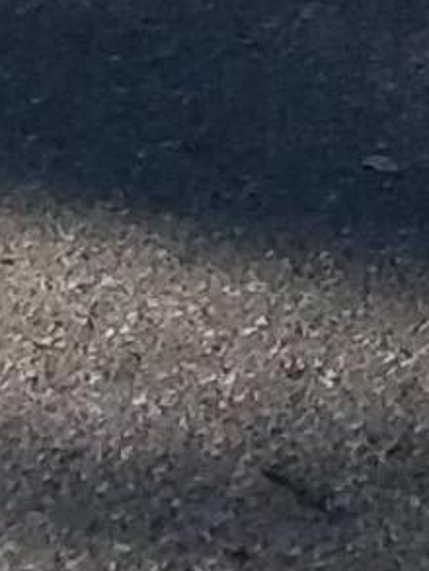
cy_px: -1140
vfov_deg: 8.4
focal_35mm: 198
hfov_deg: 7.1
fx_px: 3269
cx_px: 1049
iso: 40
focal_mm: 2.47
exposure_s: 1/1221
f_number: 1.9
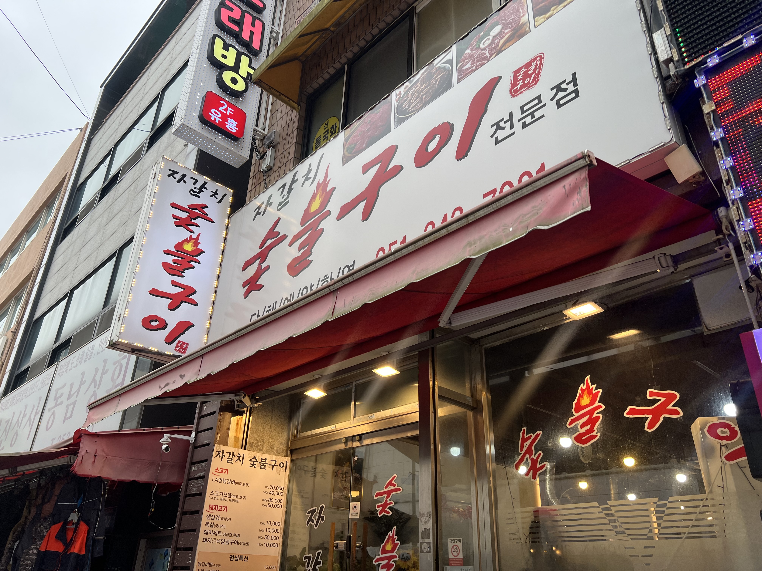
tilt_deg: +26.5
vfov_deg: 53.1
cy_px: 286
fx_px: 572
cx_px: 381
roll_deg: -2.4
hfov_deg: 67.3
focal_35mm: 26
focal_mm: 5.7
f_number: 1.5
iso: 50
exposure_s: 1/361
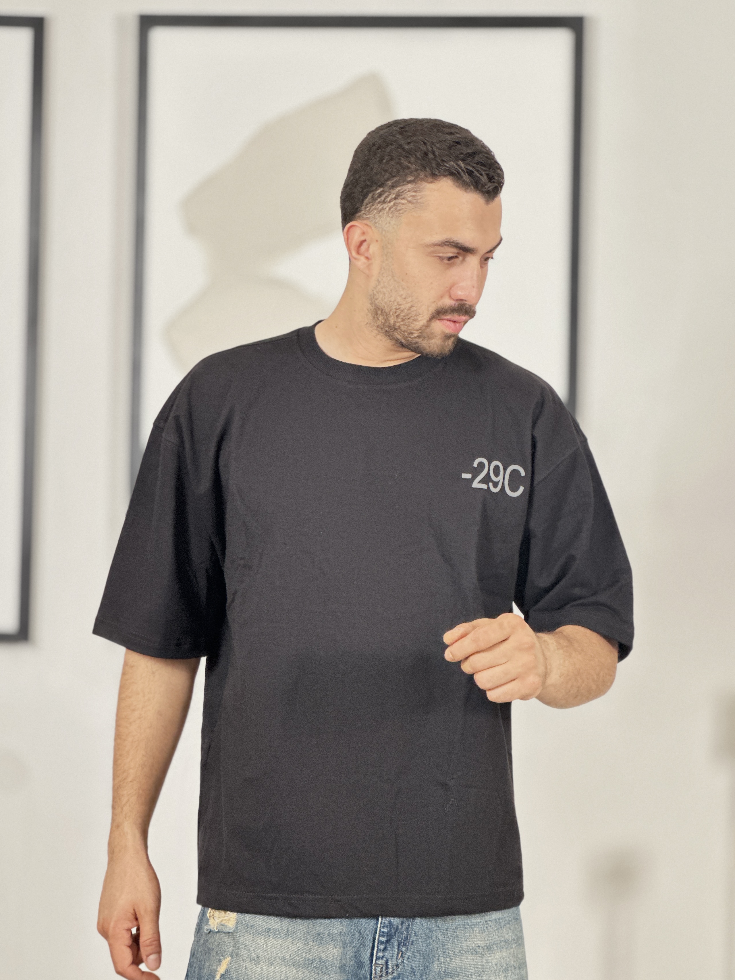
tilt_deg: +0.7
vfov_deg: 25.3
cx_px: 368
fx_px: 2180
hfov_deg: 19.1
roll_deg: -1.3
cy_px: 490
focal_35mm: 77
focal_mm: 9
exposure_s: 1/25
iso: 320
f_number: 2.8
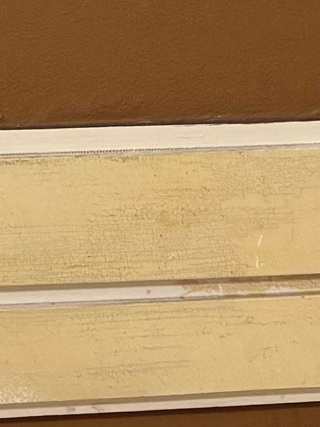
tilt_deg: +9.4
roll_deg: +0.2
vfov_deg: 10.0
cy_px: -754
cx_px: -333
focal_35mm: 160
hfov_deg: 8.7
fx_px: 1972
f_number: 1.6
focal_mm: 5.96
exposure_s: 1/60
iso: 80
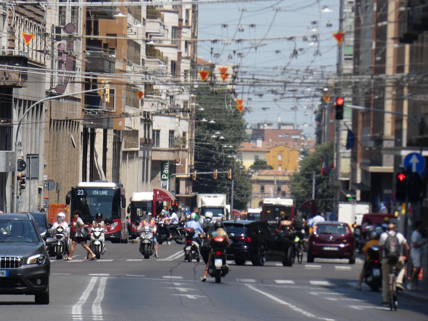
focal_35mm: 440
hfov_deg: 4.5
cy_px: 160
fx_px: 5440
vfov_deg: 3.4
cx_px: 214
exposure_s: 1/400
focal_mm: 78.8
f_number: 5.6
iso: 80
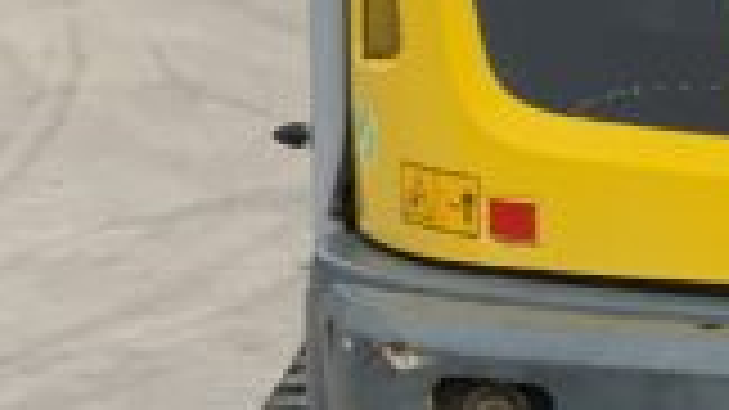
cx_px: 1431
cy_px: -18
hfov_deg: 10.0
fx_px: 3865
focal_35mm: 200
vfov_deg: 6.0
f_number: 1.8
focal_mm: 3
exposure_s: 1/1377
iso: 16
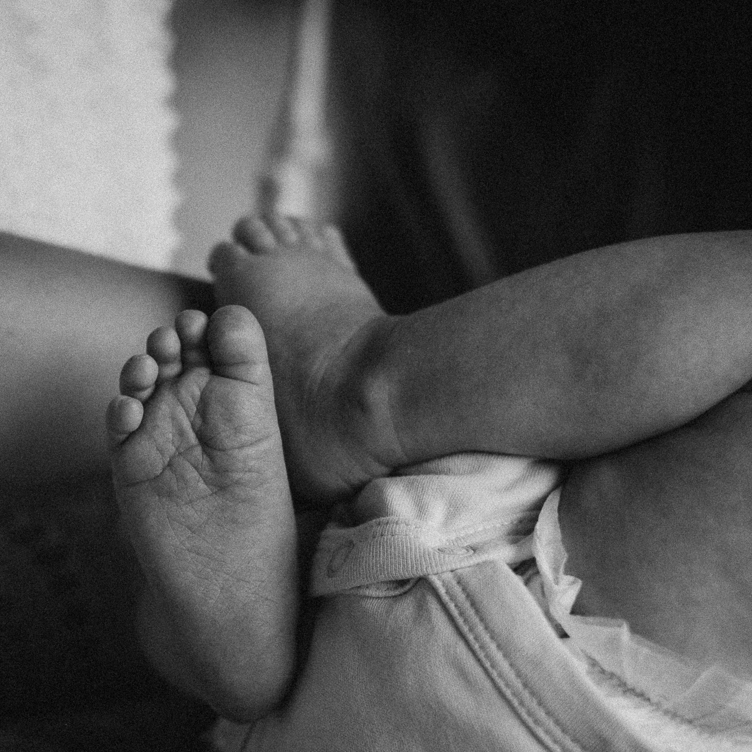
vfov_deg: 21.1
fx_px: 2015
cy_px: 435
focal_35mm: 82
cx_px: 73
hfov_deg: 20.7
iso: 200
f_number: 2.2
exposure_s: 1/500
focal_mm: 35
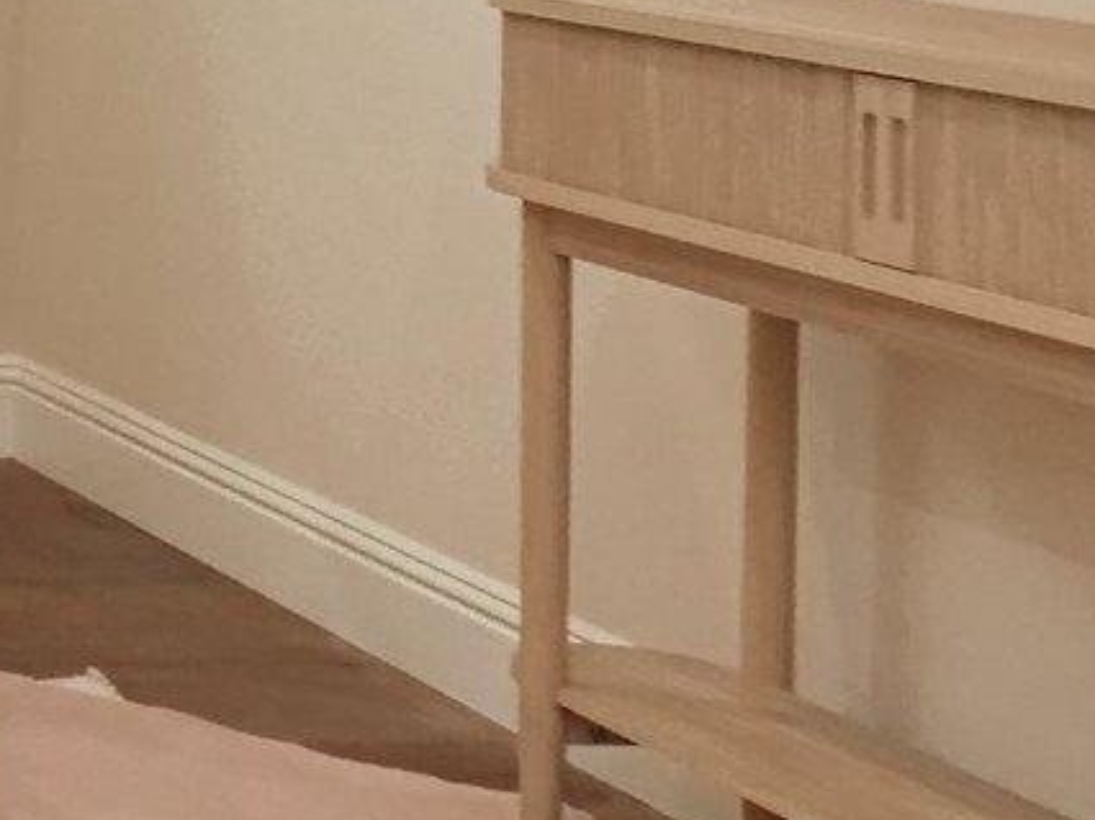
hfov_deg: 14.4
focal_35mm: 101
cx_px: -1383
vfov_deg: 14.0
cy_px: -278
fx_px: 3193
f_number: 2.8
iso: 800
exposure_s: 1/200
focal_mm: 7
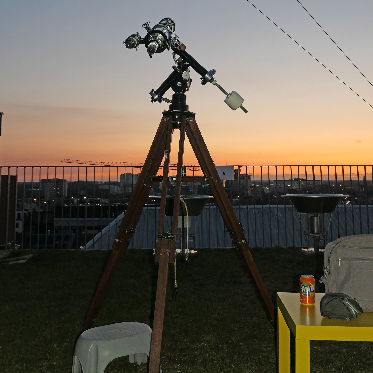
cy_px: 108
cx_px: 187
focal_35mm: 43
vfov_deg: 38.5
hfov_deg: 39.2
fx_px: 524
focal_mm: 12
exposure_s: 1/60
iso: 250
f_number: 3.6
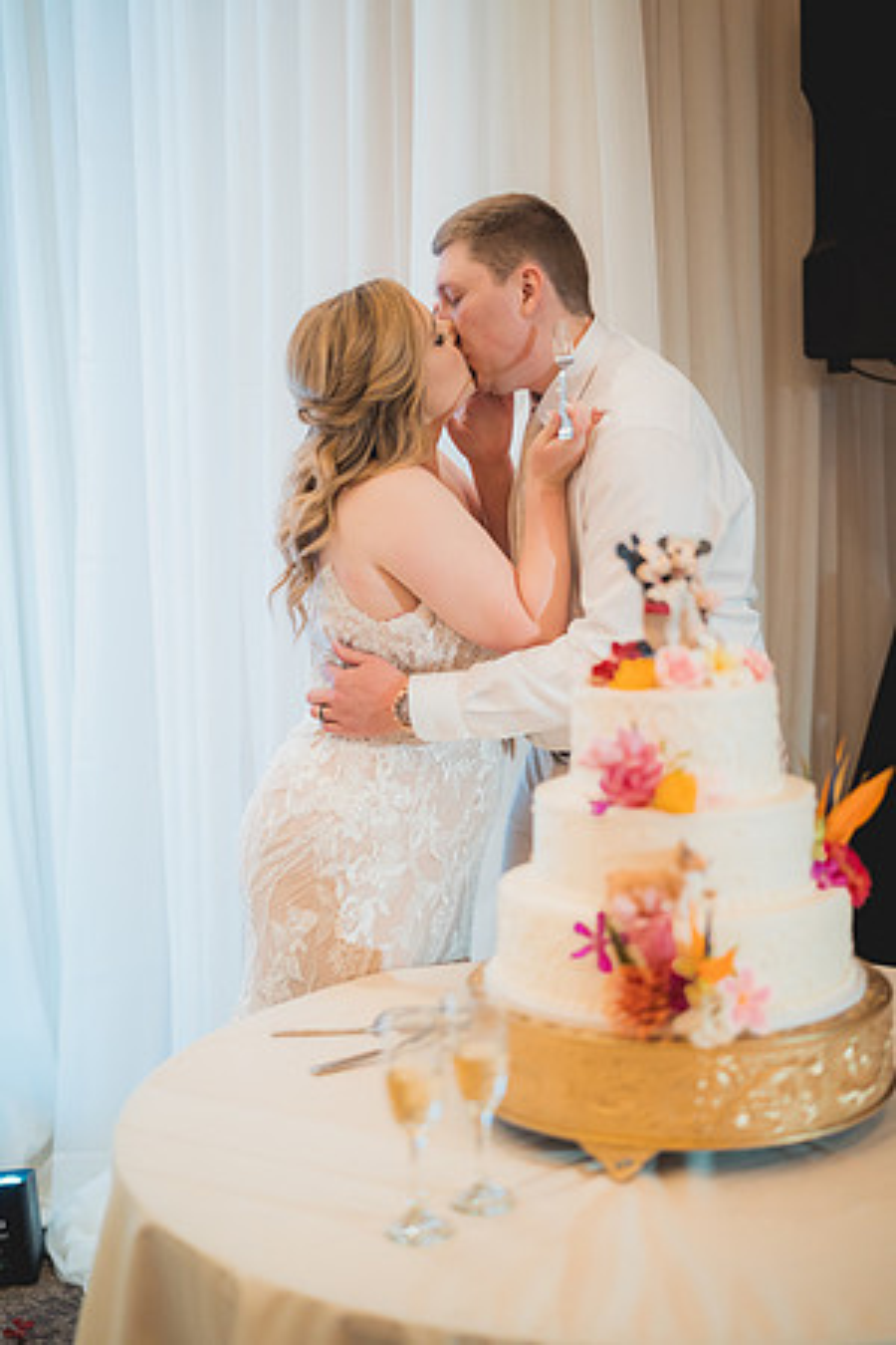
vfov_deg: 39.6
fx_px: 1867
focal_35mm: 50
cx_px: 448
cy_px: 672
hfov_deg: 27.0
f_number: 1.4
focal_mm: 50
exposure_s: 1/500
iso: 1250
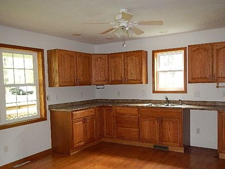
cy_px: 98
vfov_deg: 42.8
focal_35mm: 33
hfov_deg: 55.3
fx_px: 214
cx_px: 119
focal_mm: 5
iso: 500
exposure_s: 1/30
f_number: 3.9
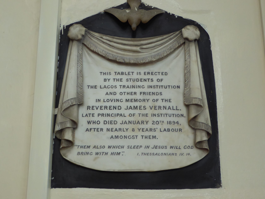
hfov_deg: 36.2
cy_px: 100
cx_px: 132
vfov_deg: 27.5
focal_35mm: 53
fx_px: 406
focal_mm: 9
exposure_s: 1/60
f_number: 4.1
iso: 320
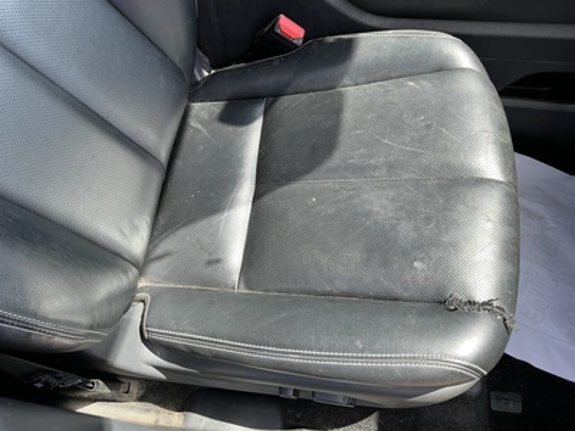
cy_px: 216
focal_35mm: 28
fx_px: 465
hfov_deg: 63.4
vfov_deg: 49.7
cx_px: 288
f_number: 1.8
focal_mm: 3
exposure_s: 1/122
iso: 16
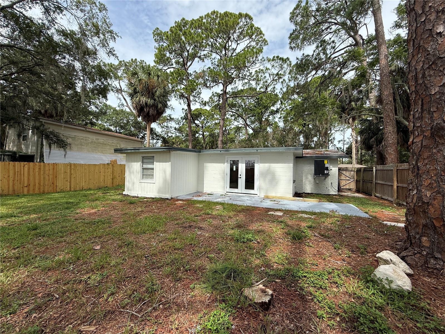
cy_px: 167
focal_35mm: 14
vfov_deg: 85.7
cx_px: 222
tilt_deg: +1.5
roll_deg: -1.7
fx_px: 180
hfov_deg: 102.1
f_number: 2.2
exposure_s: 1/1399
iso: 50
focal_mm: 2.22
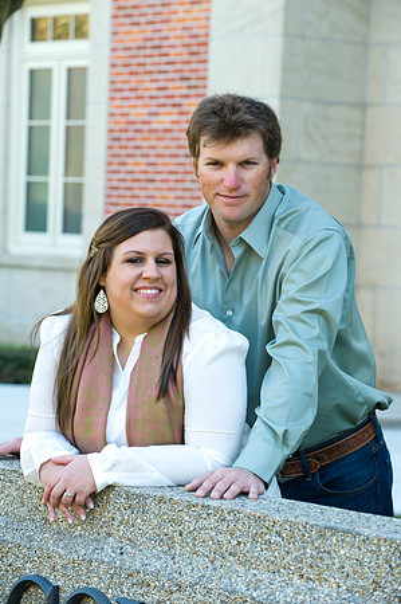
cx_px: 200
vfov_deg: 16.4
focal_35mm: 125
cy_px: 302
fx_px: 2093
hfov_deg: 10.9
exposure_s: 1/100
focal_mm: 125
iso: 400
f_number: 5.6
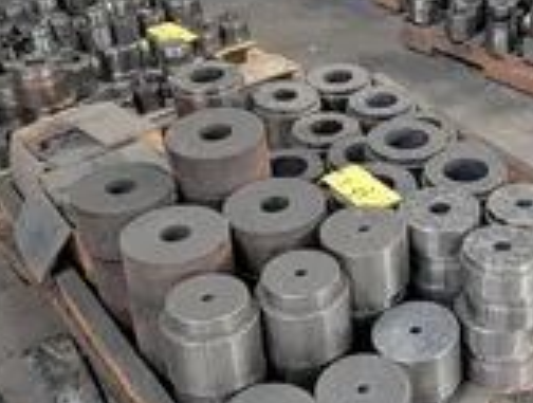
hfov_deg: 32.3
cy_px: 202
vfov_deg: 25.8
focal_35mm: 57
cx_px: 460
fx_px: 880
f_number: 1.68
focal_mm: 6.9
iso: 1127
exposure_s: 1/60
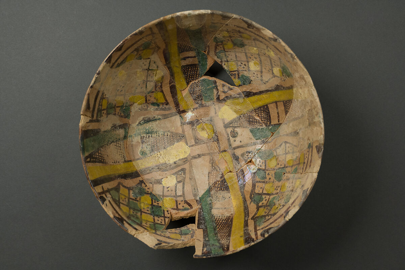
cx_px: 202
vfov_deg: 27.0
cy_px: 135
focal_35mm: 50
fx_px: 562
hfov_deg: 39.6
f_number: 10
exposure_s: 1/40
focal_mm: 50
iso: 500
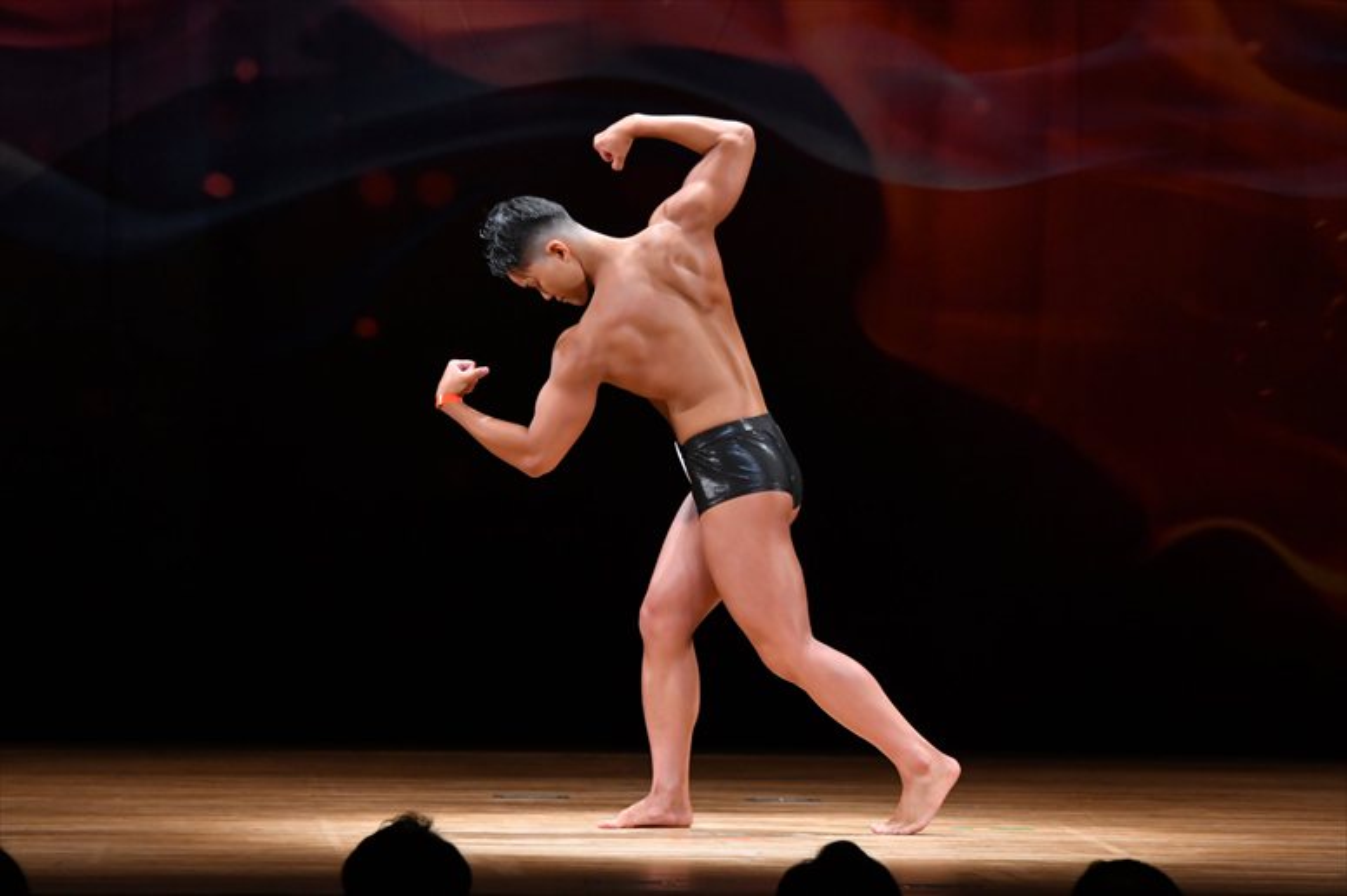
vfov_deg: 5.4
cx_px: 674
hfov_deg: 8.1
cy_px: 448
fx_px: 9537
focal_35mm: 255
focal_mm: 170
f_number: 5.6
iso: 3200
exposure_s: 1/400
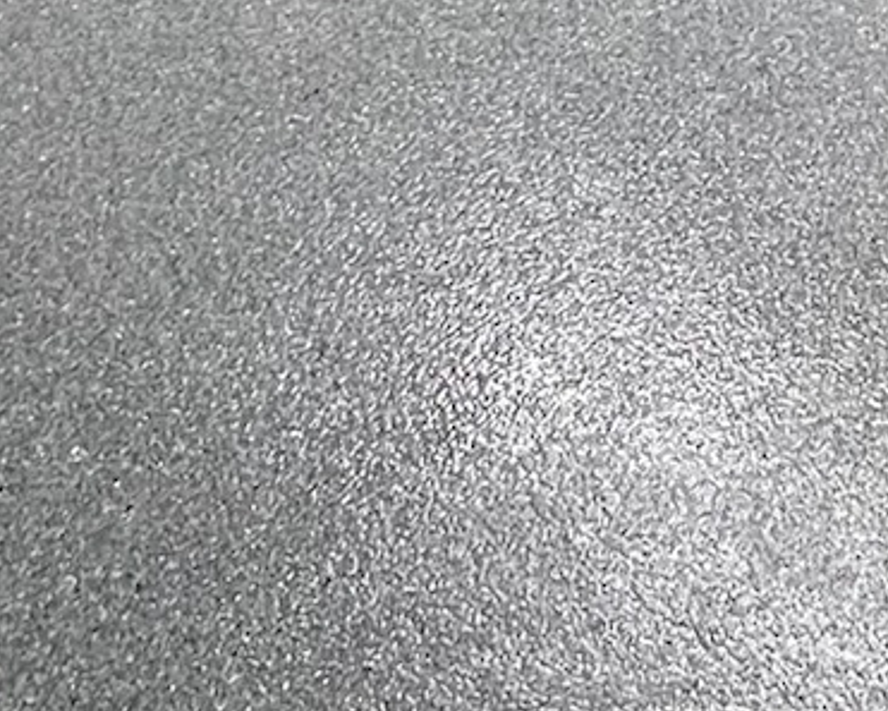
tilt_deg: -35.2
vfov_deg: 20.2
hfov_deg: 25.2
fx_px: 1840
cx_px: 969
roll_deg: +2.4
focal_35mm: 70
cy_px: -180
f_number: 1.8
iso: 100
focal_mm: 1.57
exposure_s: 1/120
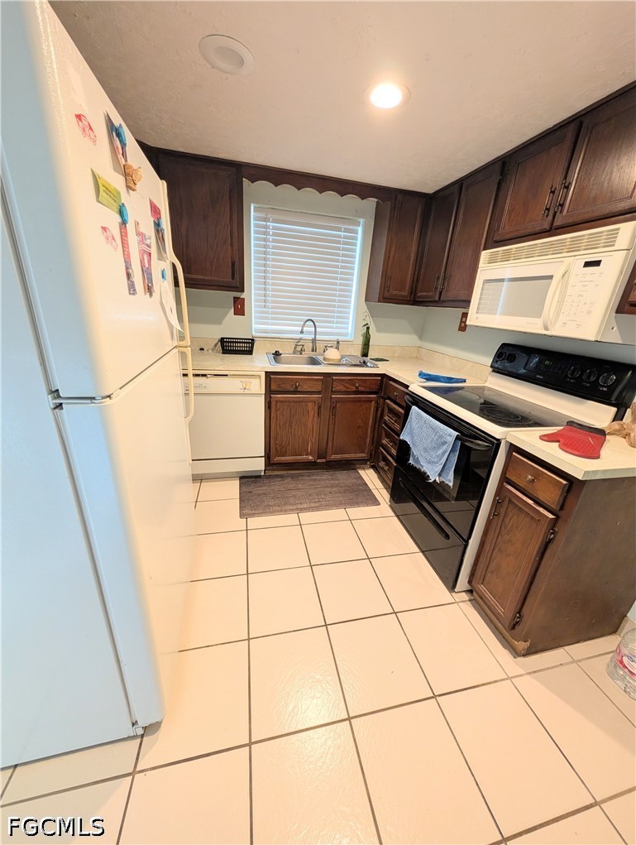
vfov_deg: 110.4
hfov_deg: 94.7
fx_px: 293
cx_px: 318
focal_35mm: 12
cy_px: 422
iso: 179
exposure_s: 1/60
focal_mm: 2.02
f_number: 1.7
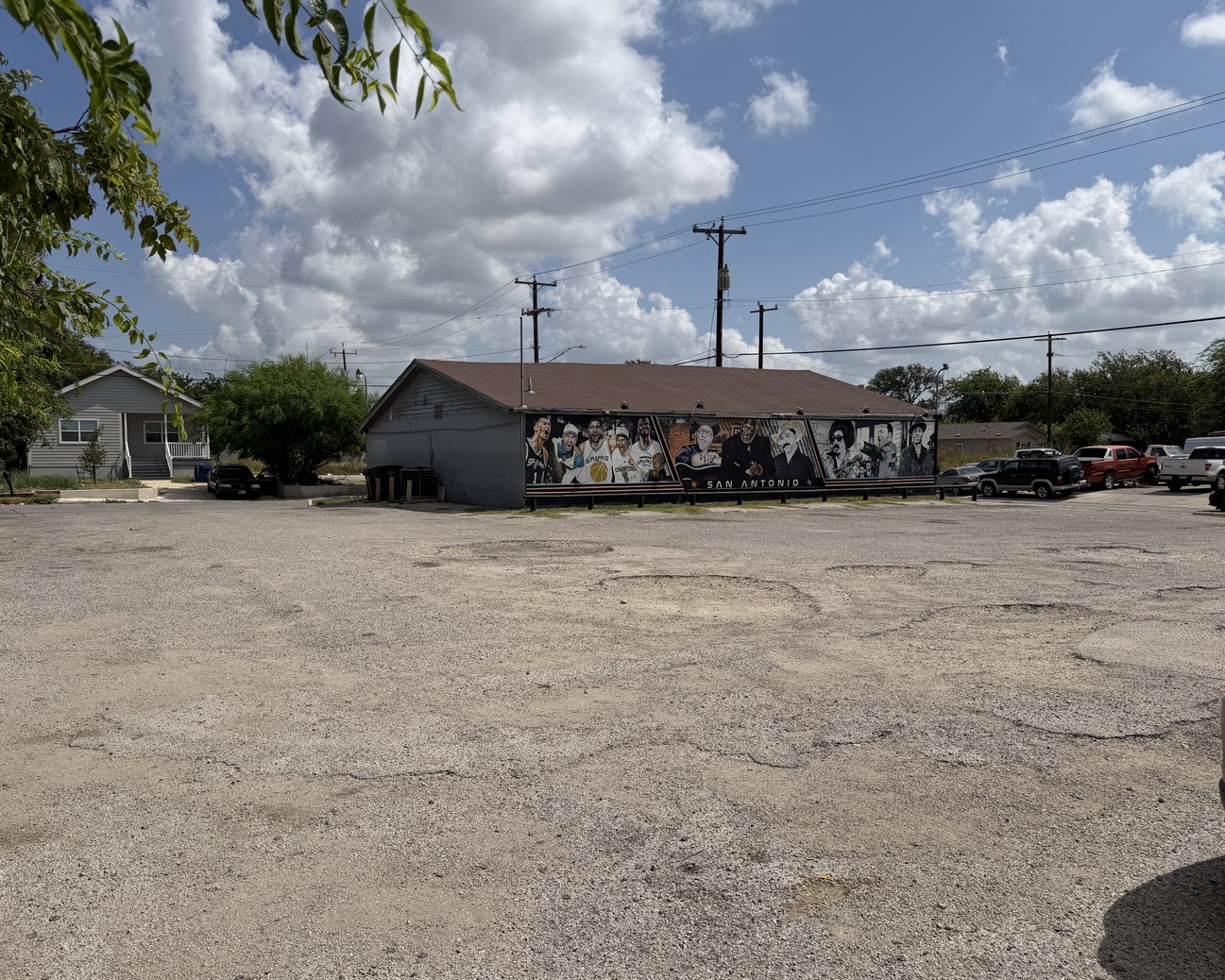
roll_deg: +0.5
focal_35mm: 26
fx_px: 943
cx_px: 564
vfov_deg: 54.9
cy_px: 505
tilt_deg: -3.7
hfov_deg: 65.9
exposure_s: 1/14286
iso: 80
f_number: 1.78
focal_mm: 6.76
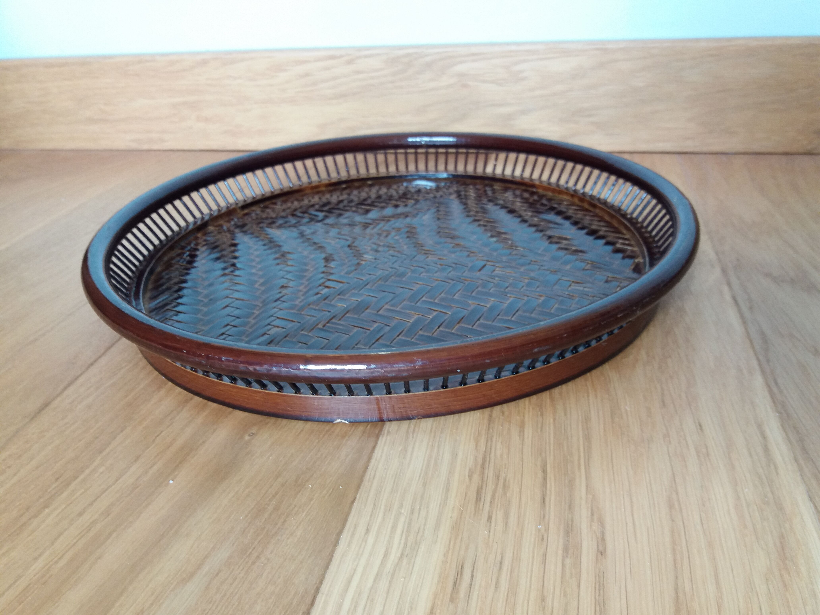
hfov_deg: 63.4
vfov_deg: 49.7
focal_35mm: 28
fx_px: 663
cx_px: 410
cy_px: 308
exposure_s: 1/40
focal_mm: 3.7
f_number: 1.9
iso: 80
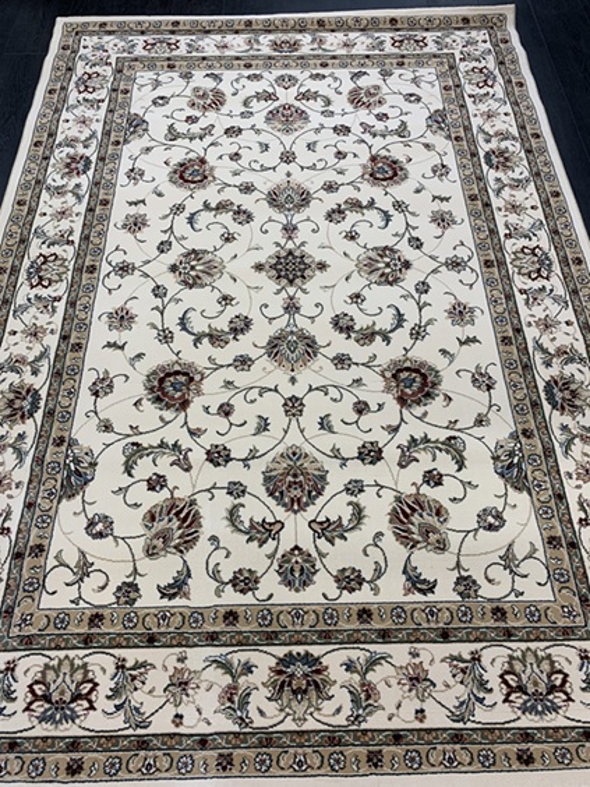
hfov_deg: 53.1
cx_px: 295
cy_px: 394
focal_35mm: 26
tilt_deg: -59.8
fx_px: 591
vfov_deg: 67.3
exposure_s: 1/121
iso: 80
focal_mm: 4.25
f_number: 1.8
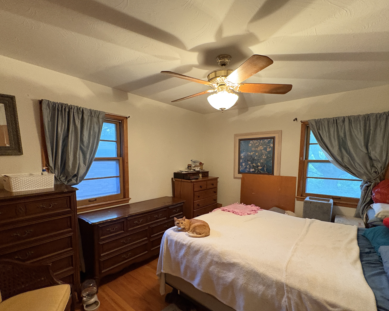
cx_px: 191
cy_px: 177
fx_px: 196
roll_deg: -1.6
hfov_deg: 89.6
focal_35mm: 17
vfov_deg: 76.6
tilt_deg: -5.3
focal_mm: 2.22
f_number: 2.2
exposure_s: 1/60
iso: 640
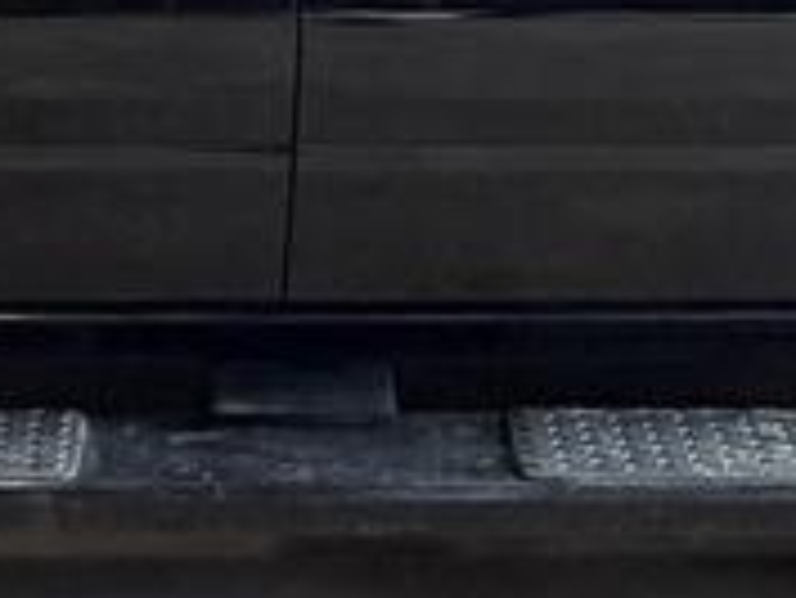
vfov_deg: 12.5
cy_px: -692
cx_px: 117
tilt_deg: -0.7
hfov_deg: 19.2
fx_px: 2324
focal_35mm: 101
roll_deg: +2.5
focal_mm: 2.22
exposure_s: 1/60
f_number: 2.2
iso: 320
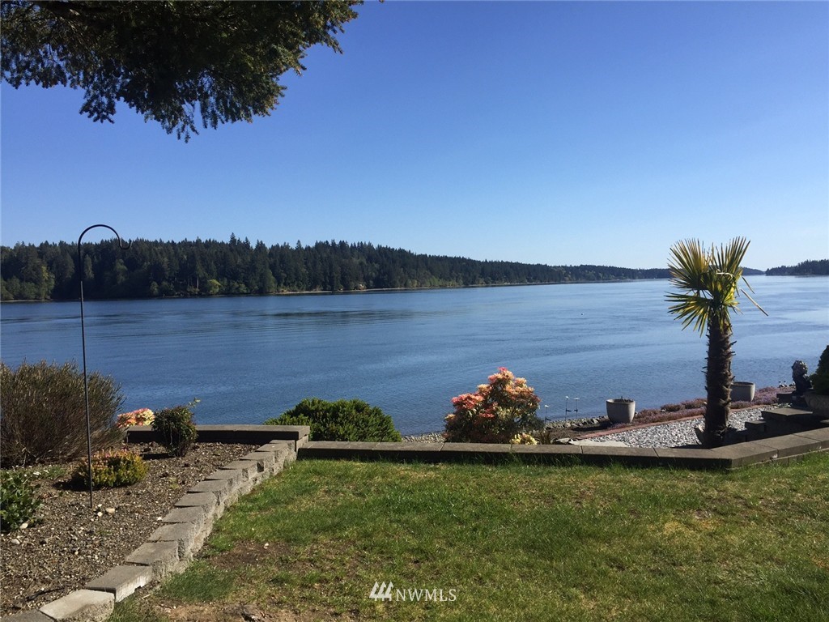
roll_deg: +1.2
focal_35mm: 29
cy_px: 311
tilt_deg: -2.9
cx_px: 414
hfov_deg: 61.7
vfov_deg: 48.2
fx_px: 695
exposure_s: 1/1721
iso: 32
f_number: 2.2
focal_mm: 4.15
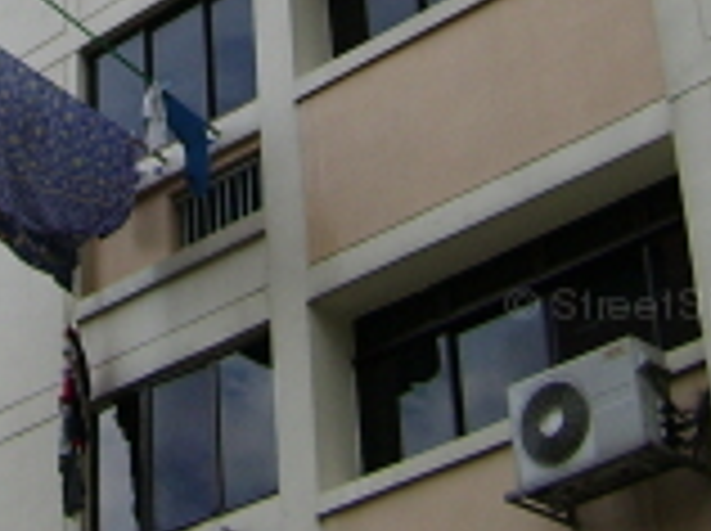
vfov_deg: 11.8
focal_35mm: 122
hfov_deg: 15.8
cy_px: -140
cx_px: -58
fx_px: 2502
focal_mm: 5.95
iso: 50
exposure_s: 1/648
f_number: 2.8
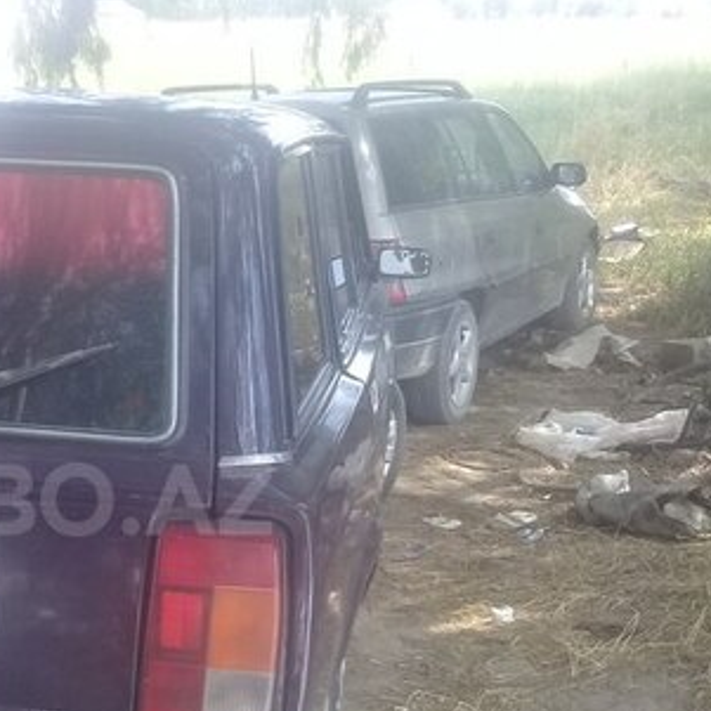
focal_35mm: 60
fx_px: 1394
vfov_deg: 28.3
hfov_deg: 27.3
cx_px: 31
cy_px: 500
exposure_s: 1/161
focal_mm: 3.3
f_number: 2.2
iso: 50
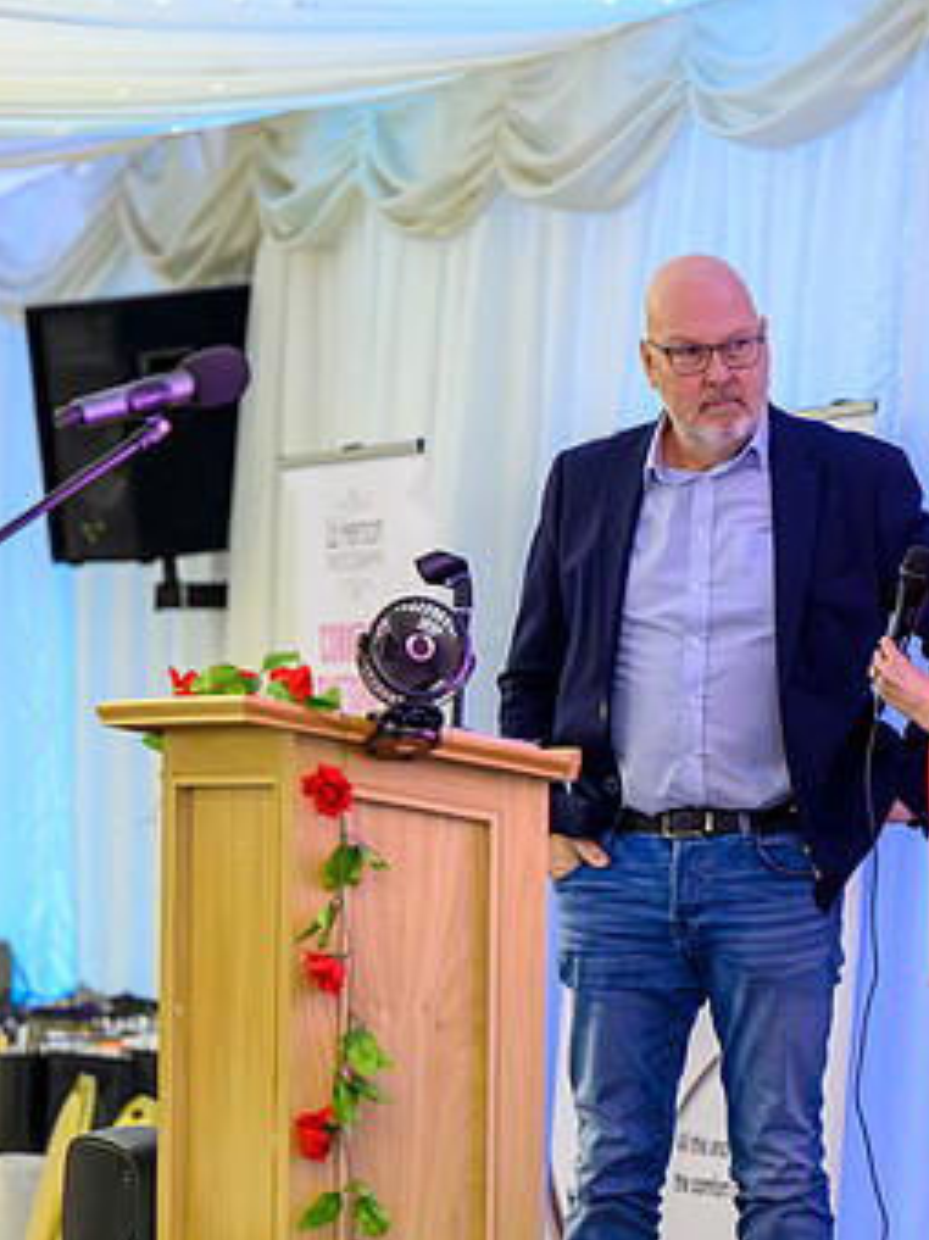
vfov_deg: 8.7
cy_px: 589
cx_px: 724
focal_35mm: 228
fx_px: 8164
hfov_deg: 6.5
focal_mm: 120
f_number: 2.8
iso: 12800
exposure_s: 1/200
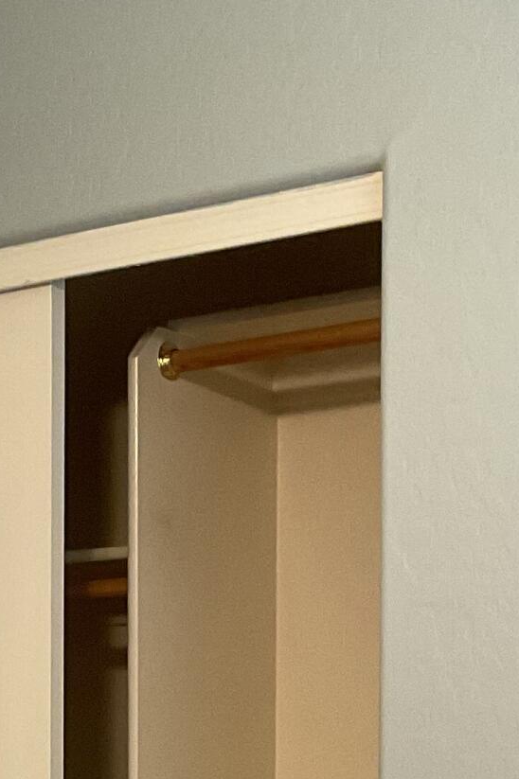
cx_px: -44
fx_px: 2381
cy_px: 891
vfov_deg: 17.8
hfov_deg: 12.2
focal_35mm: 110
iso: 125
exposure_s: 1/60
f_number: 1.8
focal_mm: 3
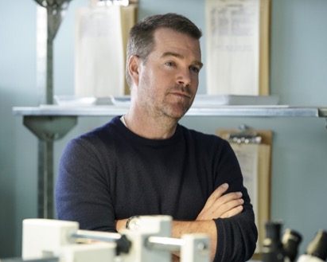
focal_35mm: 130
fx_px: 1258
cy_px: 132
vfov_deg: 11.9
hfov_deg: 14.8
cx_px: 185
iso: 5000
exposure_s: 1/125
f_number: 3.5
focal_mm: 114
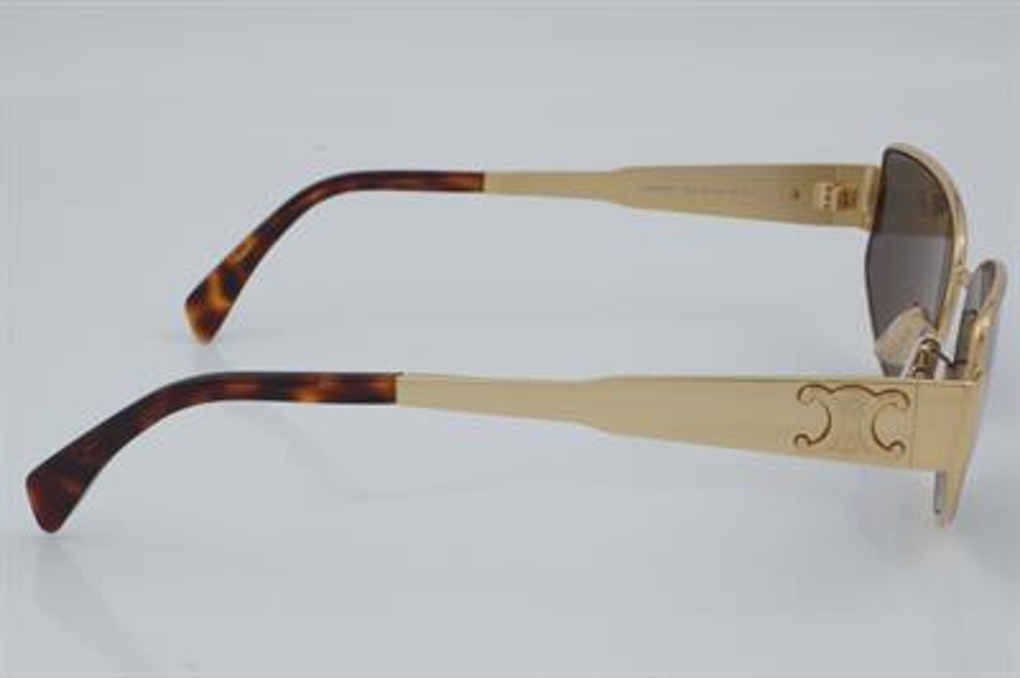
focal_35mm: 75
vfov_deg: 18.2
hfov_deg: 27.0
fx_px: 2123
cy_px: 339
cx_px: 510
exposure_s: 1/4
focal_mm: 50
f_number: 32
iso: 100
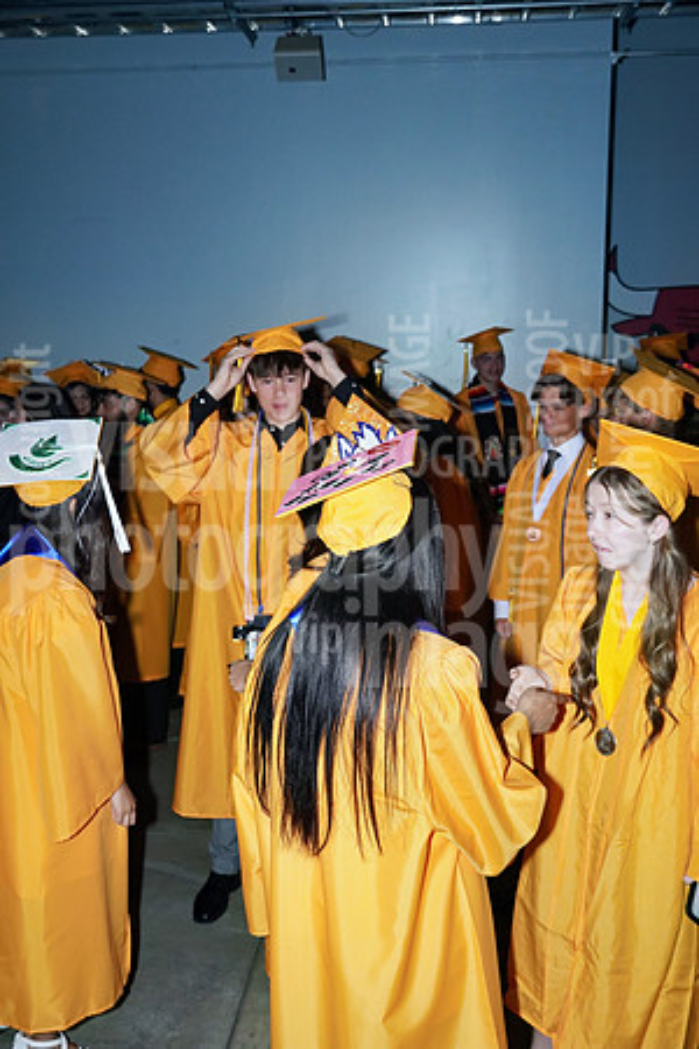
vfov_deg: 47.9
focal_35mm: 40
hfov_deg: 33.0
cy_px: 524
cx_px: 350
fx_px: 1179
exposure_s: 1/250
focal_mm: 27
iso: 1000
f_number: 4.5
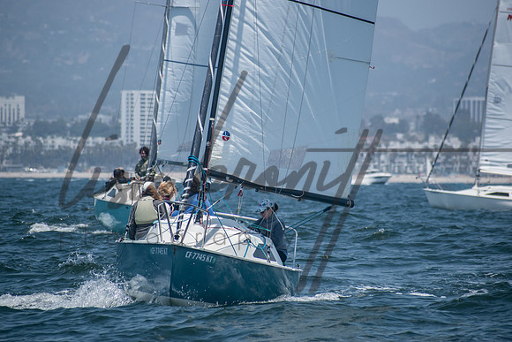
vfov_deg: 3.1
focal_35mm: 450
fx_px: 6401
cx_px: 256
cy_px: 171
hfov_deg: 4.6
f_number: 8
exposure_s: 1/1600
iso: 400
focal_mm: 300
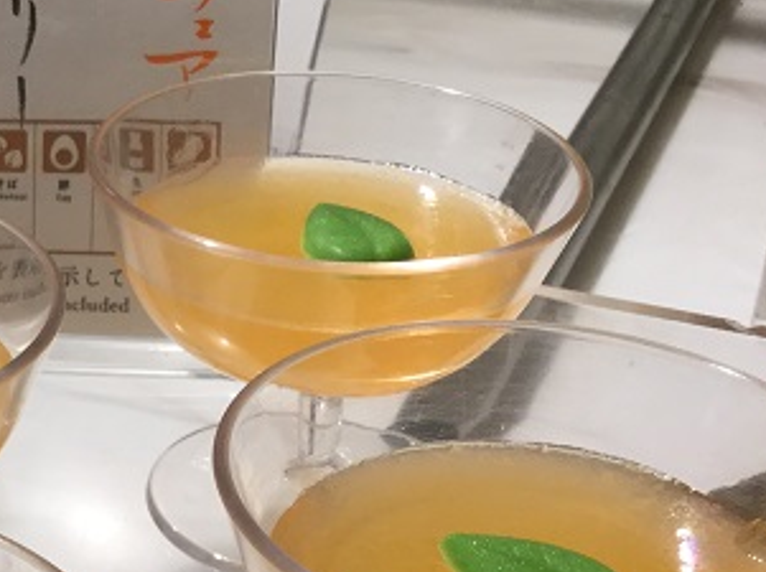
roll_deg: -0.7
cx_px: -78
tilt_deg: -32.5
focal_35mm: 84
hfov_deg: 22.0
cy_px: 411
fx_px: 1857
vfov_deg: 17.5
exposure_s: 1/40
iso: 25
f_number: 2.4
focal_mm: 3.3
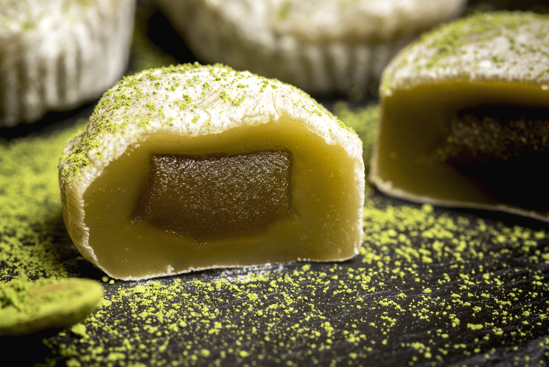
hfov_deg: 19.1
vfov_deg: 12.8
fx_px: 1632
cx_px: 271
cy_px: 187
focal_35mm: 107
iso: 100
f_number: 13
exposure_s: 1/125
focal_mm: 105
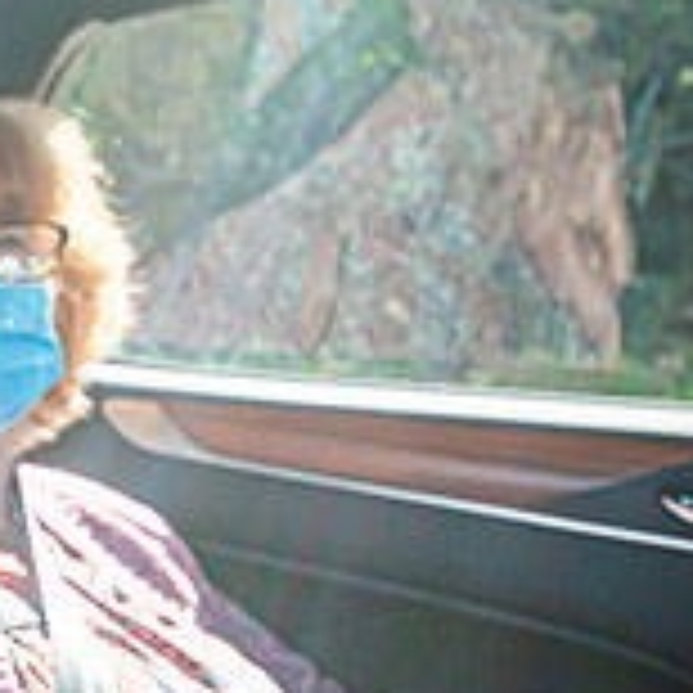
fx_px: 2174
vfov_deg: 18.1
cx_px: -554
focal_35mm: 96
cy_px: 326
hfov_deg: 15.5
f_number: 5
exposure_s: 1/100
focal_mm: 20
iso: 400
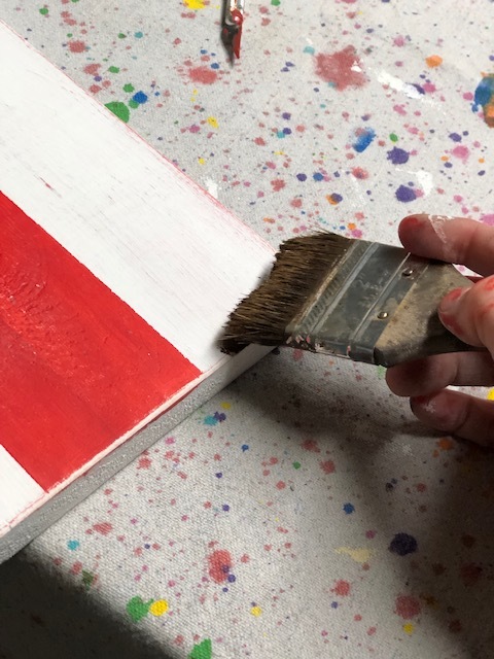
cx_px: 247
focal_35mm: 57
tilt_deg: -53.8
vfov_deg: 33.8
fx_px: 1085
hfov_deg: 25.7
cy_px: 330
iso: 64
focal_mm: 6.6
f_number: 2.8
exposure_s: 1/30
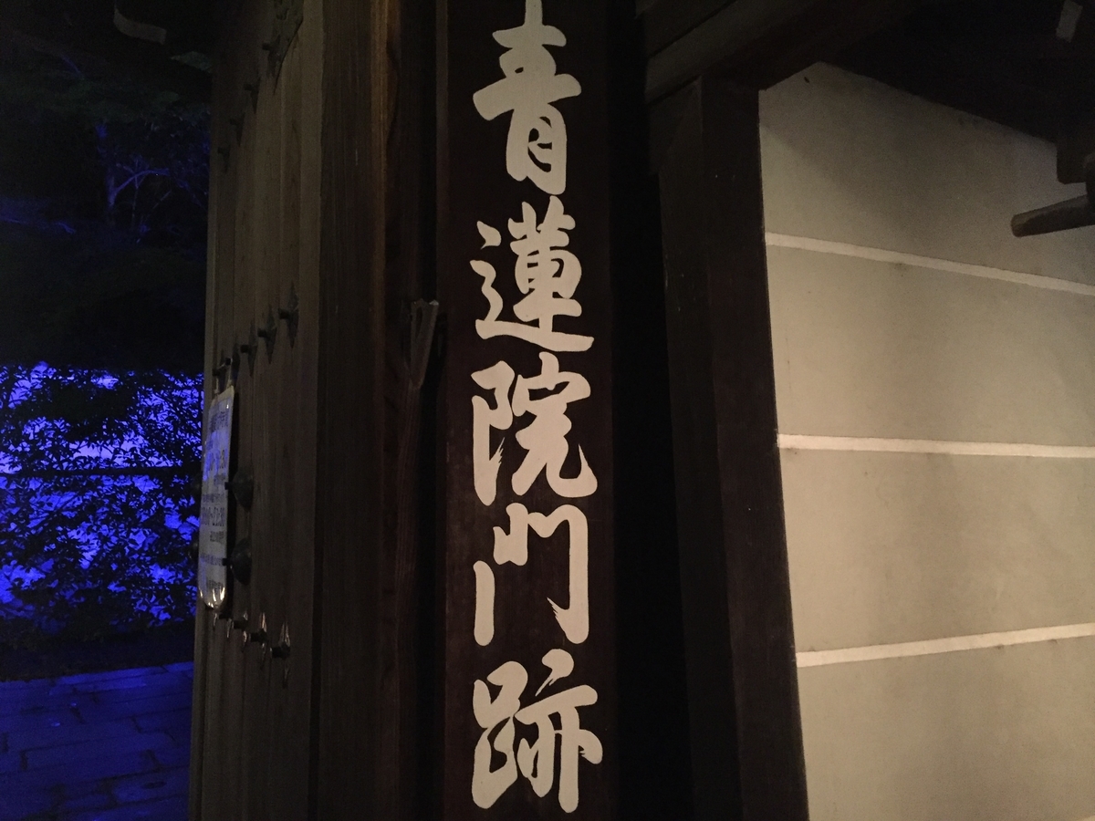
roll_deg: -0.8
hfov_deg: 61.7
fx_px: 917
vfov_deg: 48.2
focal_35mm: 29
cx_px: 548
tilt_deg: +5.3
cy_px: 410
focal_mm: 4.15
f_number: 2.2
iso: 640
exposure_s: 1/15
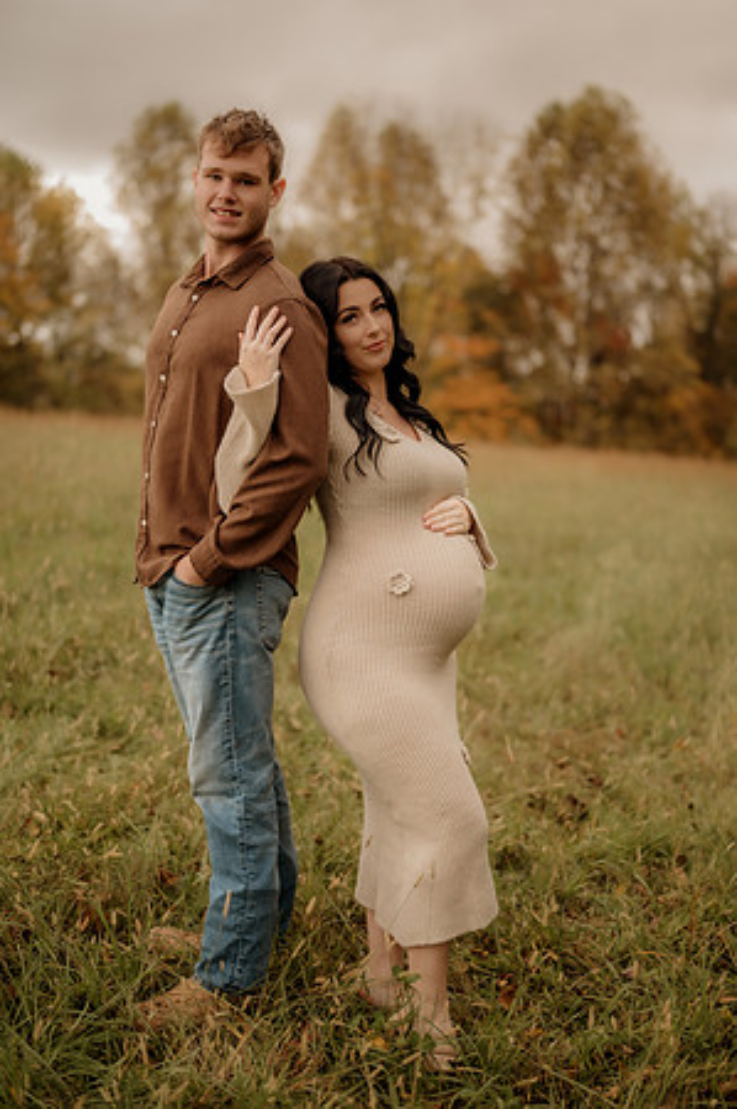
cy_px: 554
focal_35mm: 50
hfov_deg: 26.9
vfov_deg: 39.6
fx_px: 1539
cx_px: 368
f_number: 1.8
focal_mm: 50
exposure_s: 1/320
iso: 200
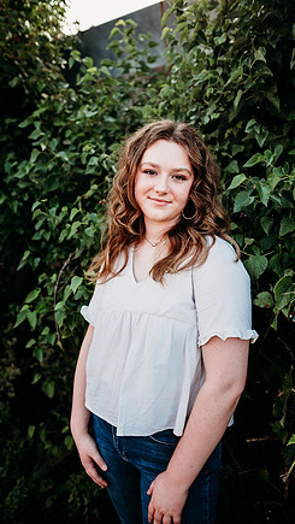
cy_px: 265
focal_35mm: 26
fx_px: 361
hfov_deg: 44.4
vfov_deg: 71.9
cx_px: 157
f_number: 2
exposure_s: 1/400
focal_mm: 24
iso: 100
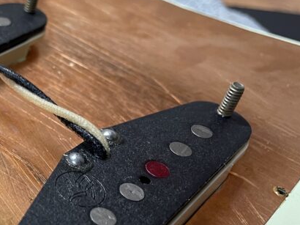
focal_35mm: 65
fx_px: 563
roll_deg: +3.9
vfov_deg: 22.5
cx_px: -48
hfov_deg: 26.8
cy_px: 97
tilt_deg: -34.1
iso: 64
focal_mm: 4.2
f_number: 1.6
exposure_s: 1/50
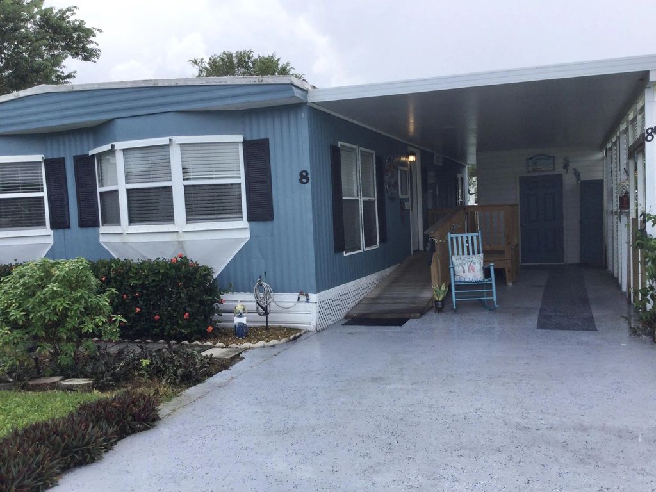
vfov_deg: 45.4
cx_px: 328
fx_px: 587
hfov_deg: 58.4
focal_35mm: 31
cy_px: 246
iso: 25
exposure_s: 1/372
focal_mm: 3.3
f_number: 2.4
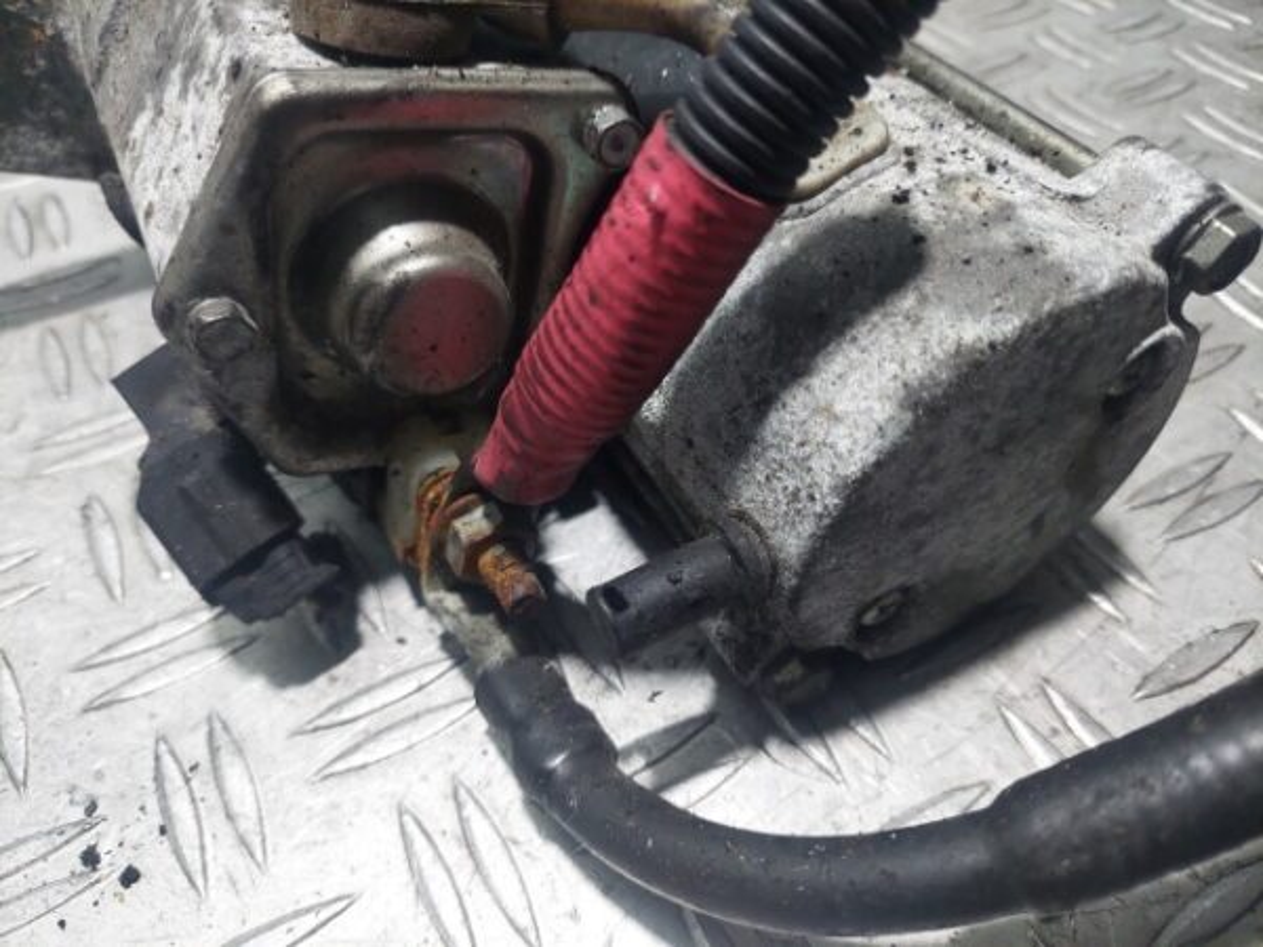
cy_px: 474
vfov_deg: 54.9
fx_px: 912
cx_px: 632
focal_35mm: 25
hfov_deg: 69.4
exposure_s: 1/100
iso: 160
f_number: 1.8
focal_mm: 5.23
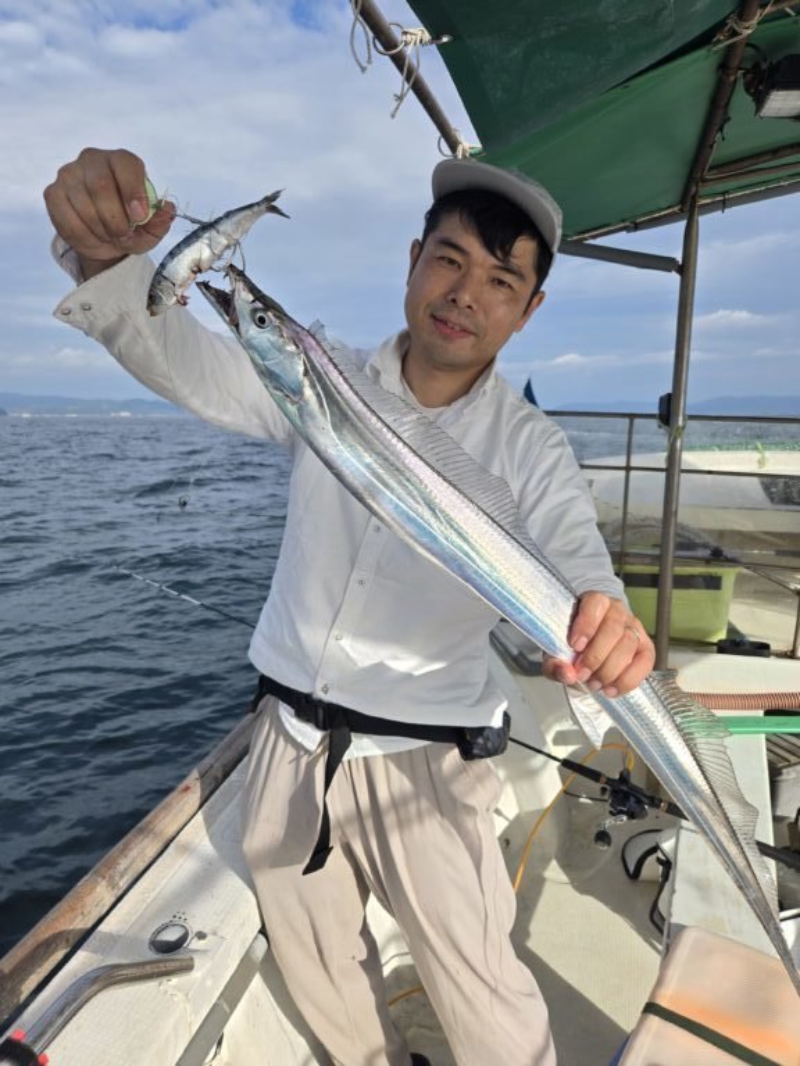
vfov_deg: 73.9
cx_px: 400
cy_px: 533
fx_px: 709
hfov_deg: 58.9
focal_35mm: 23
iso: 25
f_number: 1.8
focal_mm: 5.4
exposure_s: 1/1723
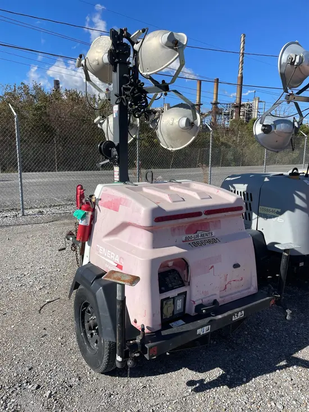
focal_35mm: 26
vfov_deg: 67.3
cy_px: 206
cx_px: 154
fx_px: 309
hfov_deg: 53.1
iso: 32
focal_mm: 4.2
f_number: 1.6
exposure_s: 1/4464
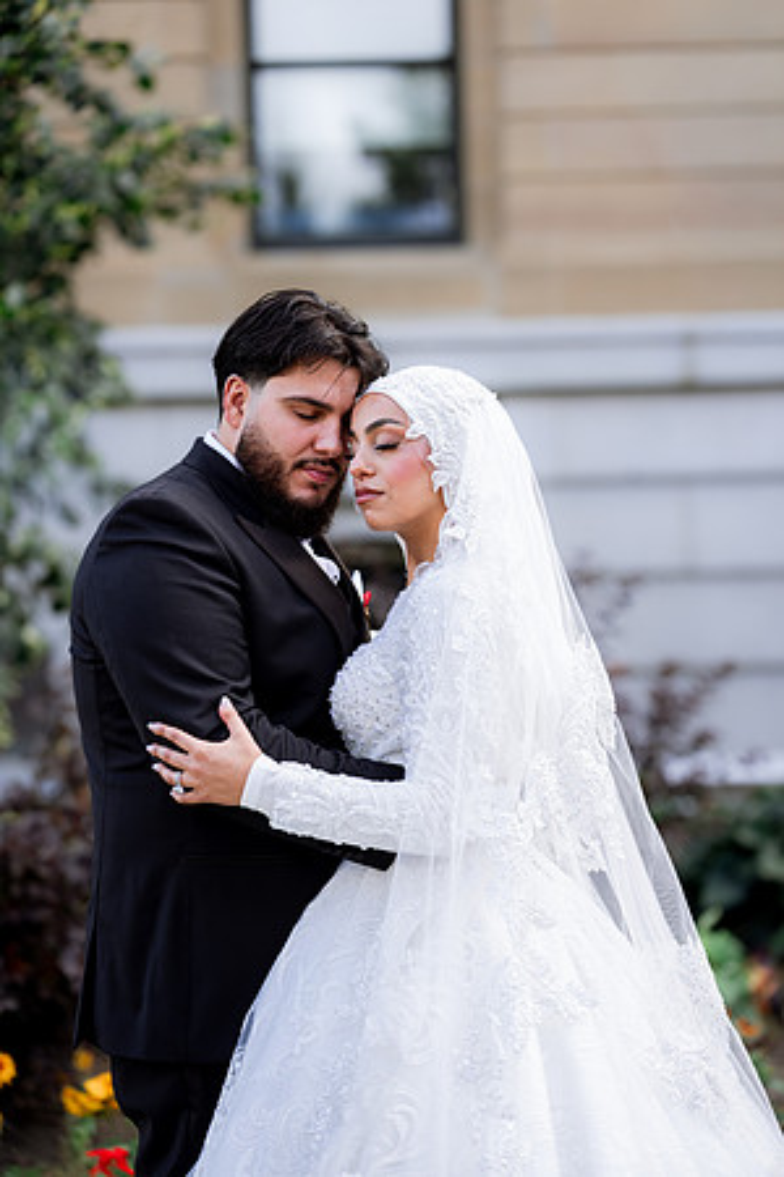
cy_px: 588
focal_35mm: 75
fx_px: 2450
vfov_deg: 27.0
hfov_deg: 18.2
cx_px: 392
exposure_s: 1/800
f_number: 2
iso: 200
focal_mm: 75
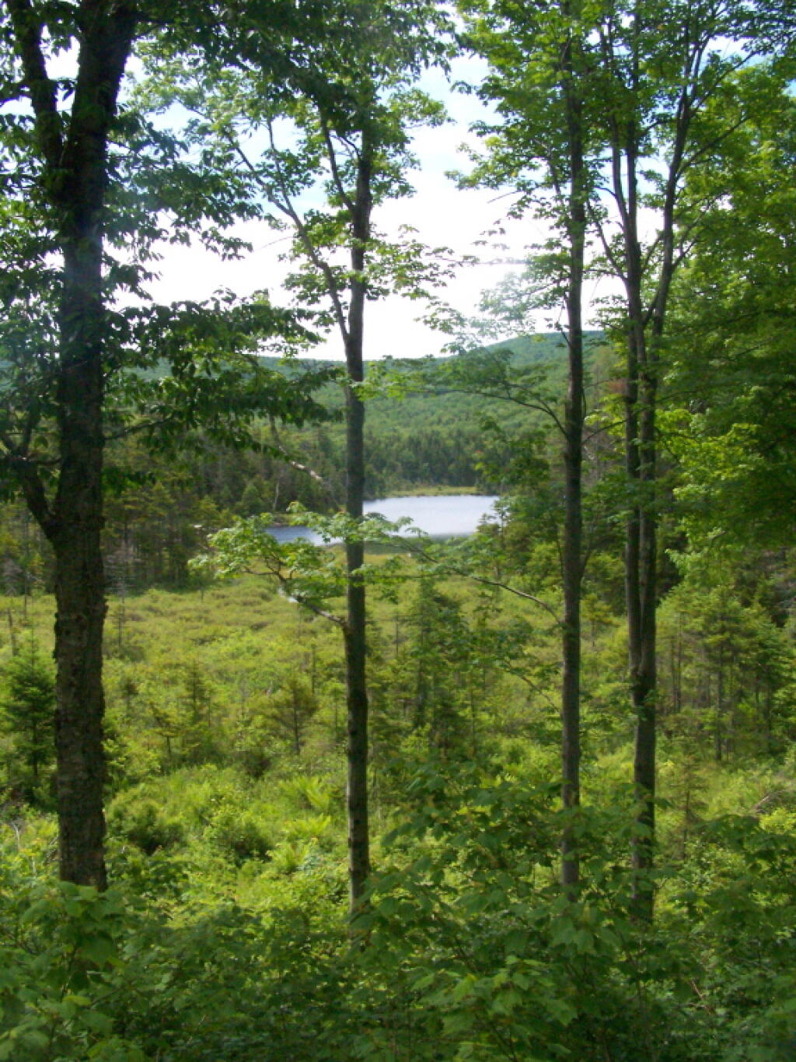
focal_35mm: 38
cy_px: 531
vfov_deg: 49.0
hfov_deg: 37.7
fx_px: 1165
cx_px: 398
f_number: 5.6
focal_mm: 6.3
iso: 400
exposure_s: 1/800
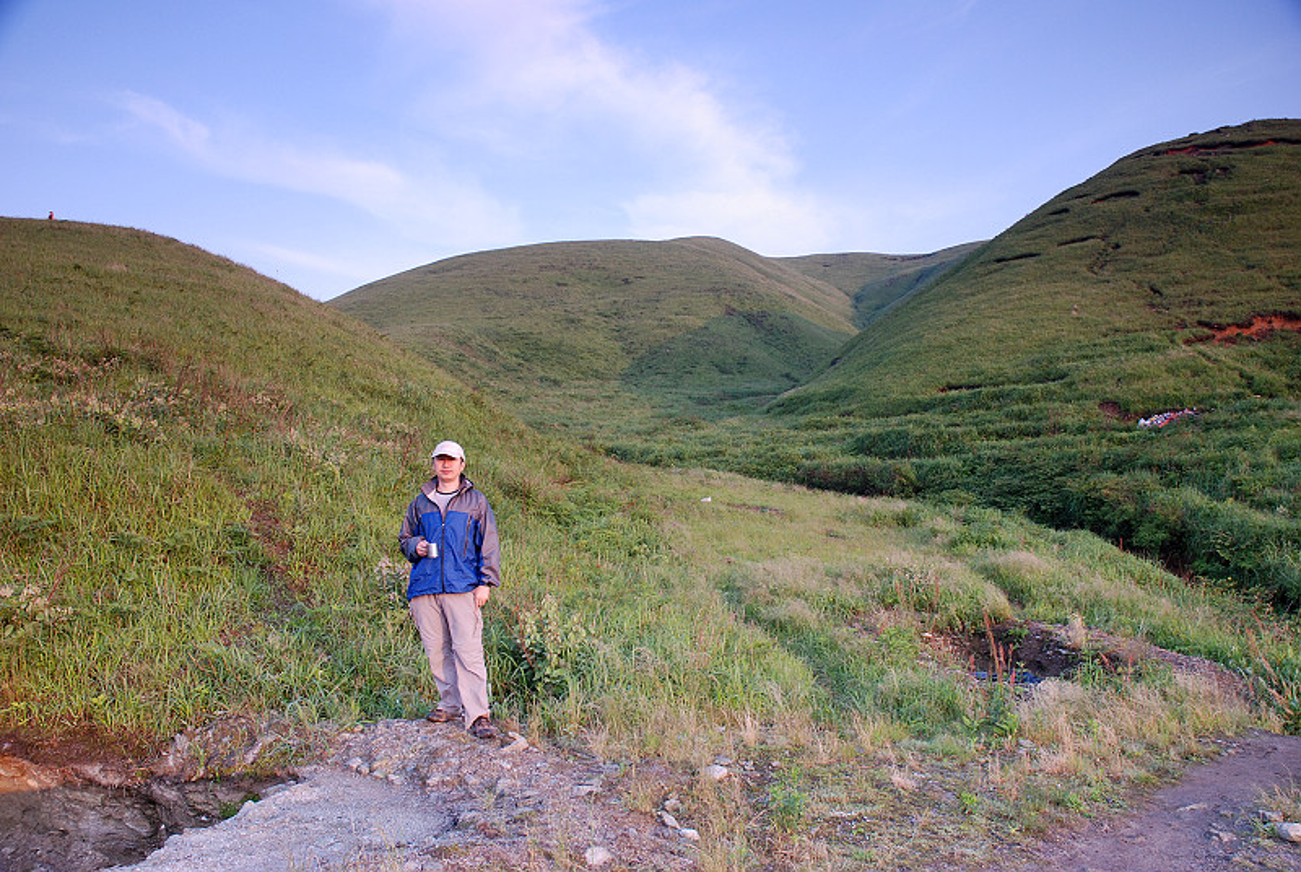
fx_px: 977
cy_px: 436
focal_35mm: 27
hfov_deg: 67.3
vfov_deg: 48.1
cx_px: 650
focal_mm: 18
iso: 250
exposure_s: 1/40
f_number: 7.1
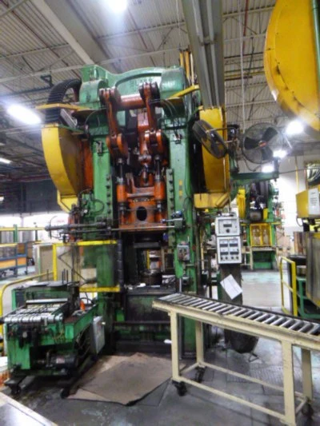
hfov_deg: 54.9
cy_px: 213
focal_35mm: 25
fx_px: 308
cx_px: 160
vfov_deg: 69.4
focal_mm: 4.5
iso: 800
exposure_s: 1/6
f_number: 3.9
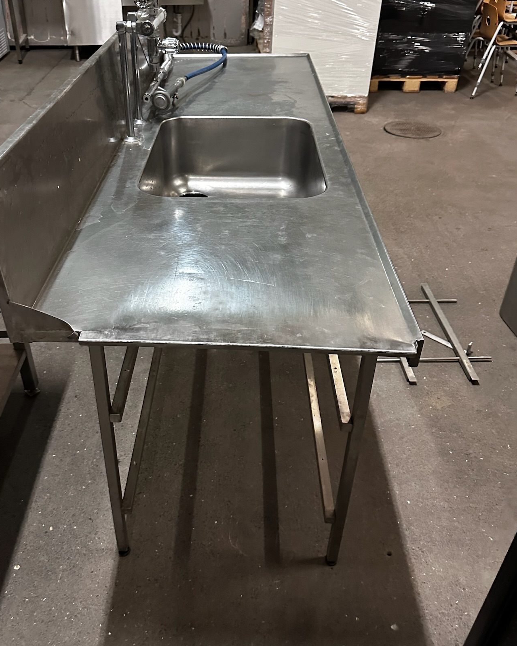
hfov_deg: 48.3
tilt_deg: -33.4
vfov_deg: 58.5
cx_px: 217
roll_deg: +0.3
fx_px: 574
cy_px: 278
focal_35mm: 30
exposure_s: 1/50
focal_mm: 6.86
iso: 800
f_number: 1.78
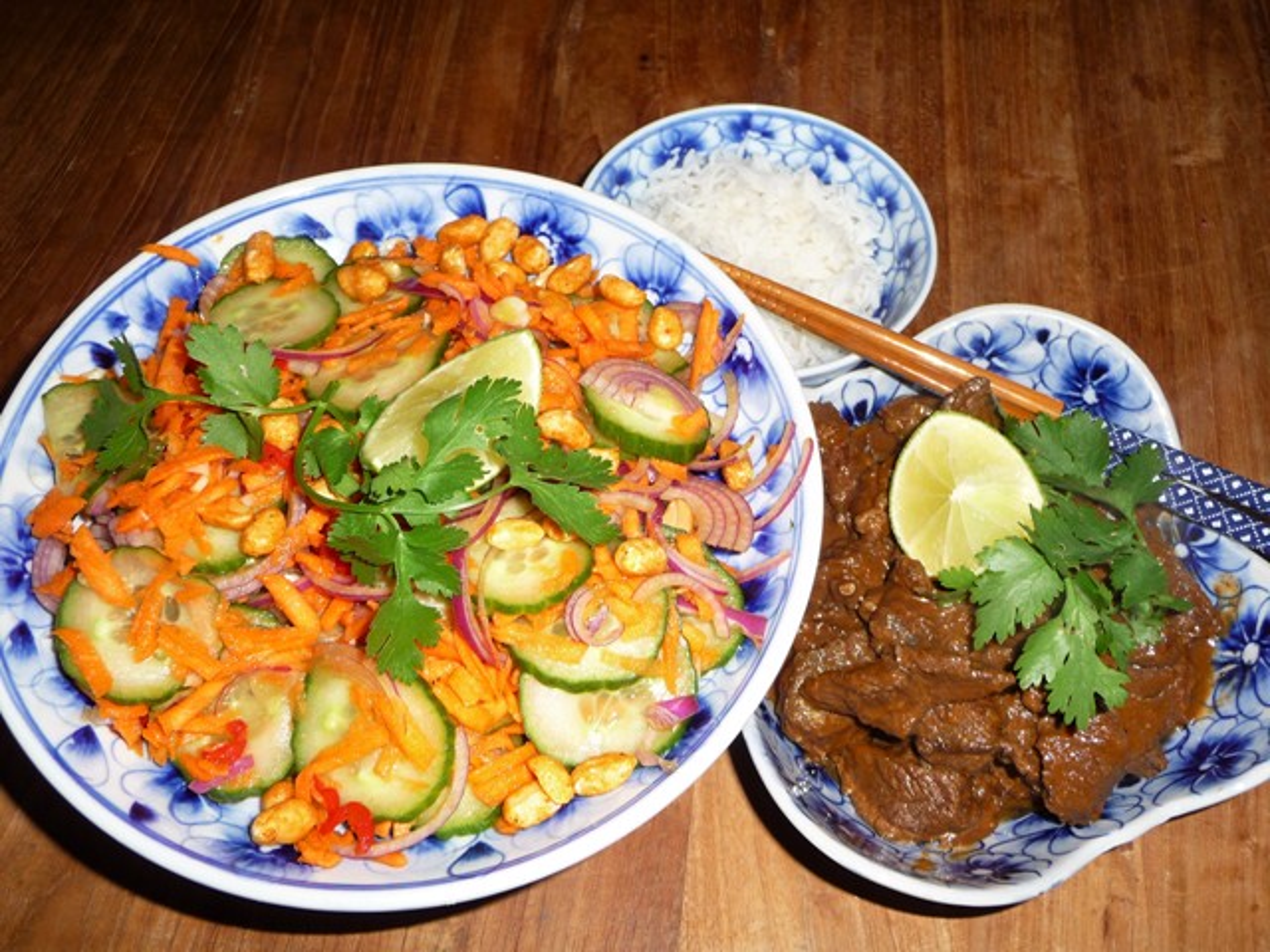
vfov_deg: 41.8
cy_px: 476
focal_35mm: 34
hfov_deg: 54.0
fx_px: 1247
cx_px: 635
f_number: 3.6
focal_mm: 5.6
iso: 100
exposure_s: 1/30
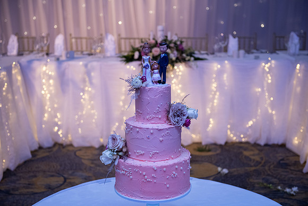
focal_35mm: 56
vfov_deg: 24.2
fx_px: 479
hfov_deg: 35.6
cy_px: 103
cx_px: 154
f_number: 3.5
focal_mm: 56
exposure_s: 1/160
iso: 800
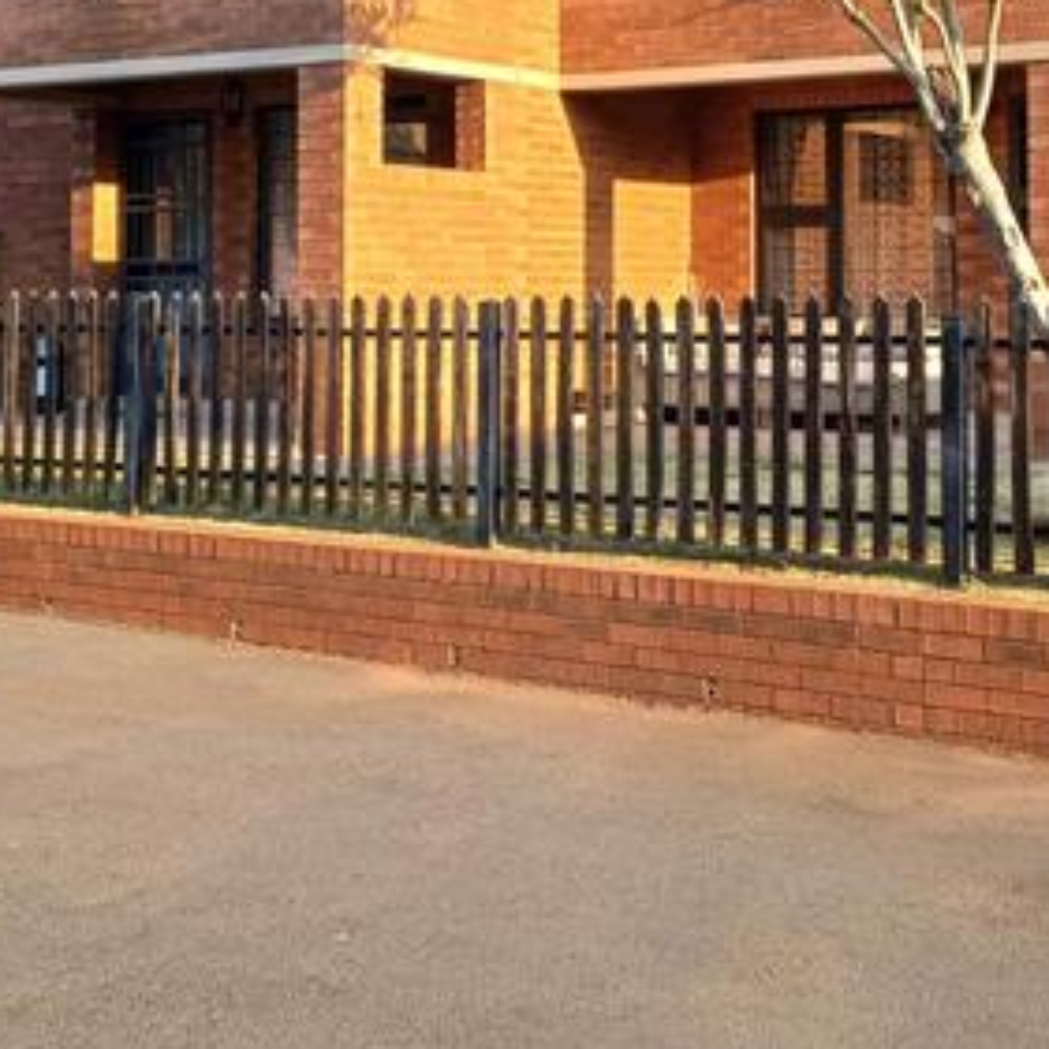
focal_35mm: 63
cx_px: 485
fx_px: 2160
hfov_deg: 27.3
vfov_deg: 26.8
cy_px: 202
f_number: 1.8
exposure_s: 1/227
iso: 50
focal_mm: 4.65
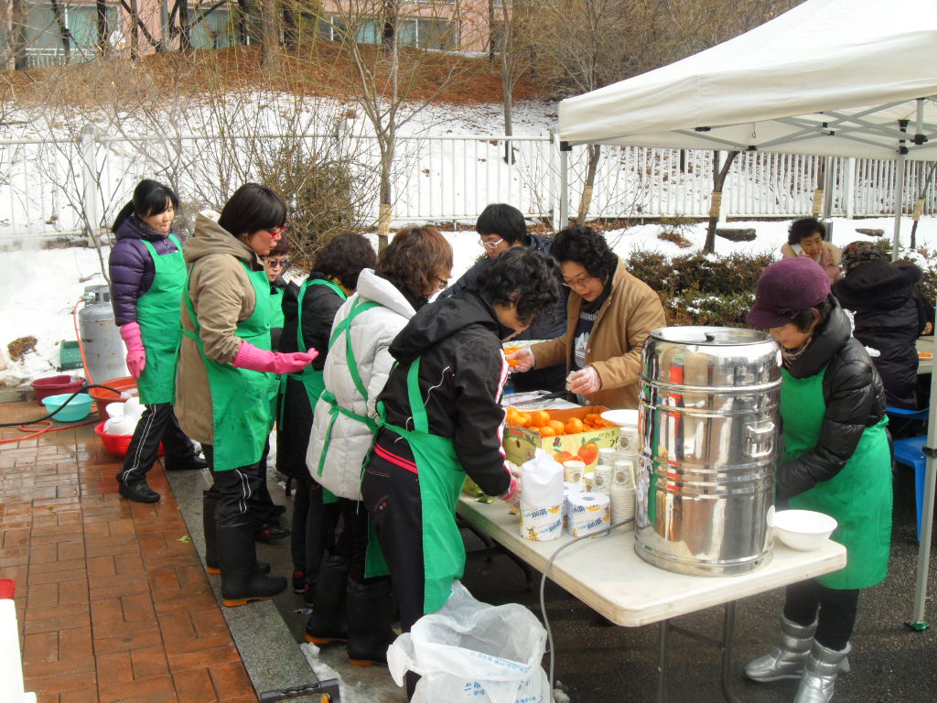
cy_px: 352
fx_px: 947
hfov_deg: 52.6
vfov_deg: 40.7
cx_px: 468
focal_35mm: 35
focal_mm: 6.3
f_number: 5.1
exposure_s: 1/180
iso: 80
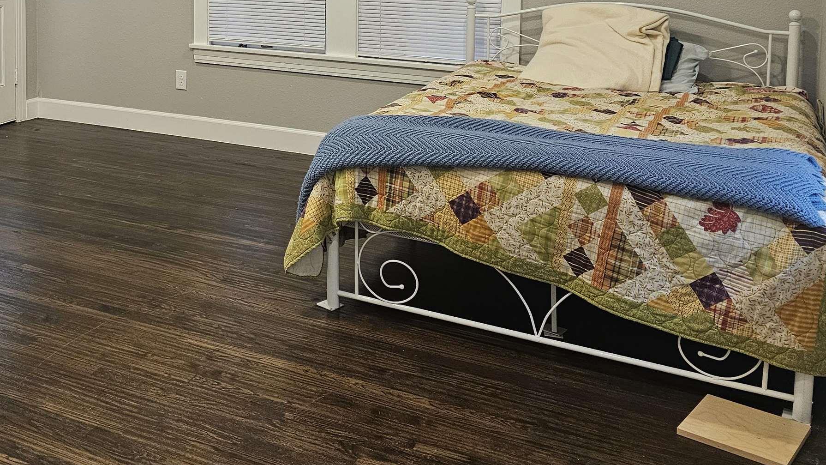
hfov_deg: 45.0
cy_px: 3
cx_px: 162
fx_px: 942
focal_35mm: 43
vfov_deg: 26.3
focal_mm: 6.3
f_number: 1.7
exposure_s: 1/120
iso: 400
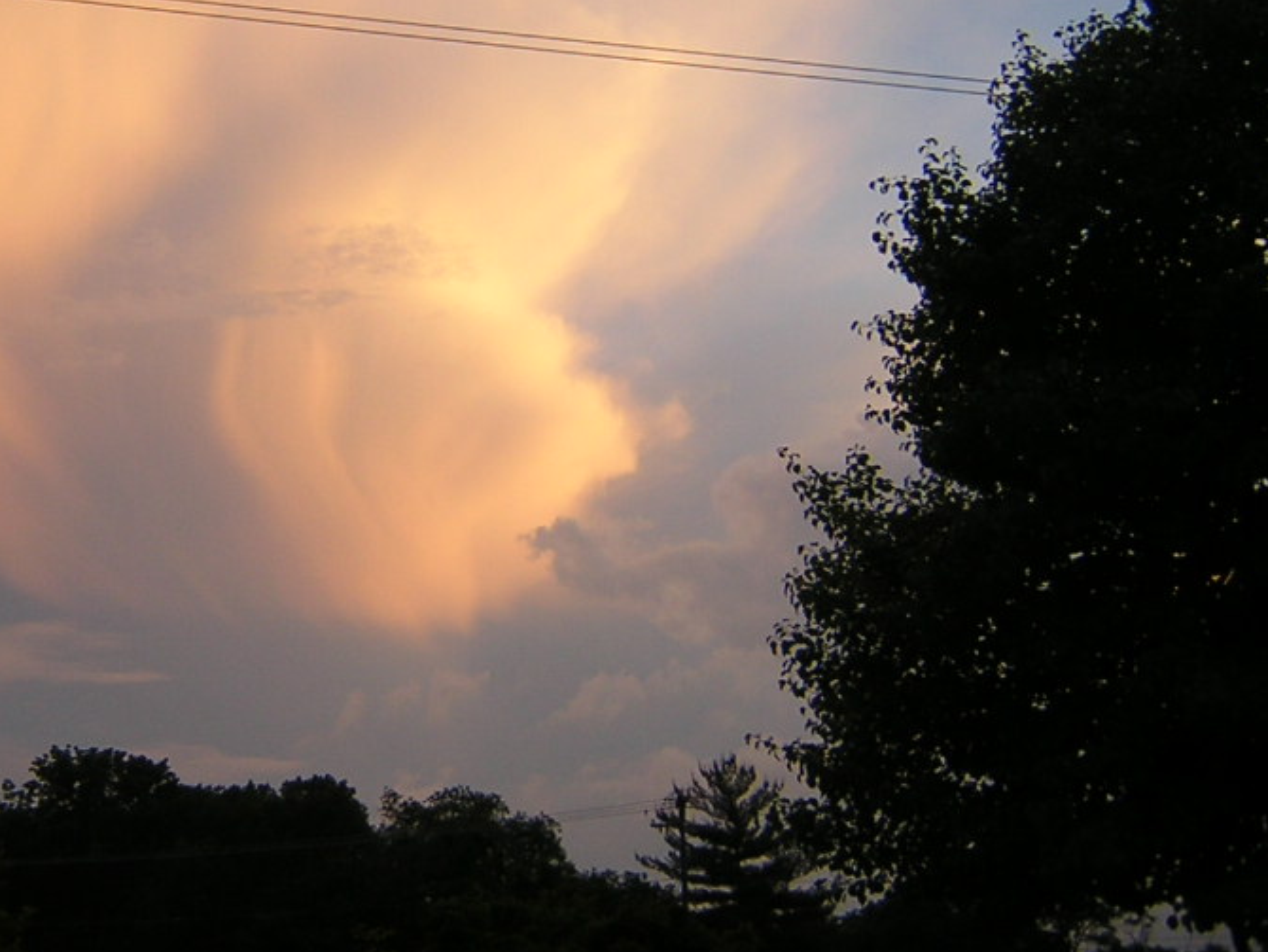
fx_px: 2015
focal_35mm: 55
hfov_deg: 34.2
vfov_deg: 26.4
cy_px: 284
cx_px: 316
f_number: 2.6
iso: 100
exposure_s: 1/70.7
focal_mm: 4.7
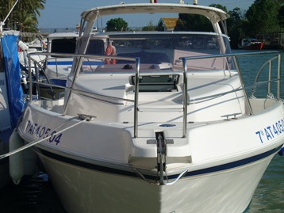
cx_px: 142
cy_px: 106
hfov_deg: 21.1
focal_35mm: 93
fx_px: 764
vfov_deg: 15.9
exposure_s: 1/273
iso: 64
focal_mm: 15.3
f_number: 9.5
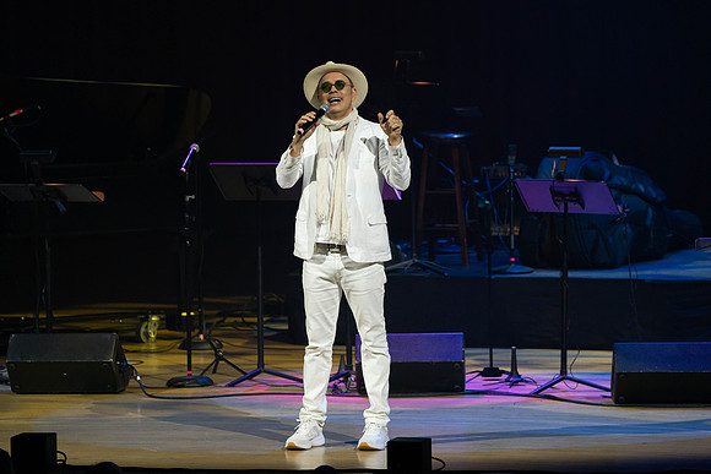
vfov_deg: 4.6
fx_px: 5926
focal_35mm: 300
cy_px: 237
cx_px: 356
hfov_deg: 6.9
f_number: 5.6
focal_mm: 300
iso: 2500
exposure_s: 1/250
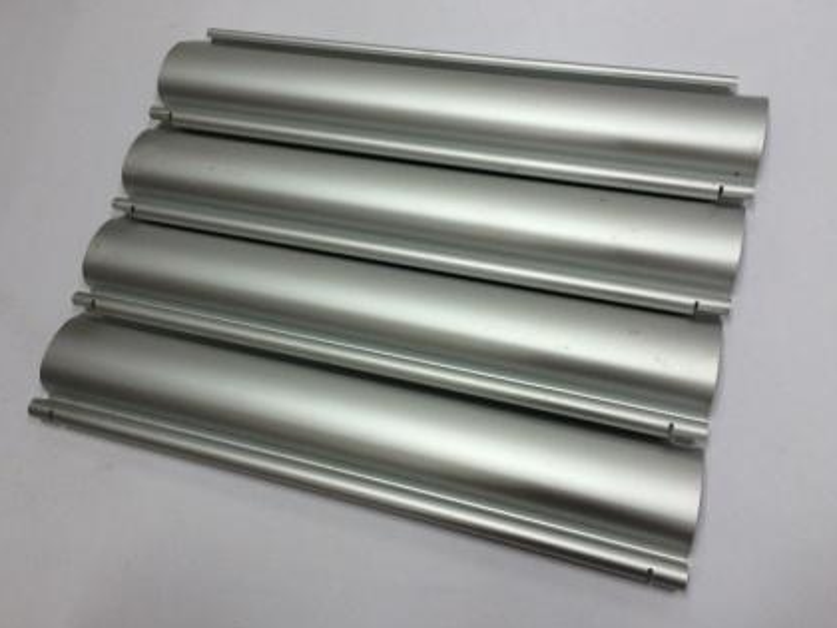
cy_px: 299
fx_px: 774
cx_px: 409
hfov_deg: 56.8
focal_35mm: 32
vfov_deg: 44.1
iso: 64
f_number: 2.2
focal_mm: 4.12
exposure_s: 1/33
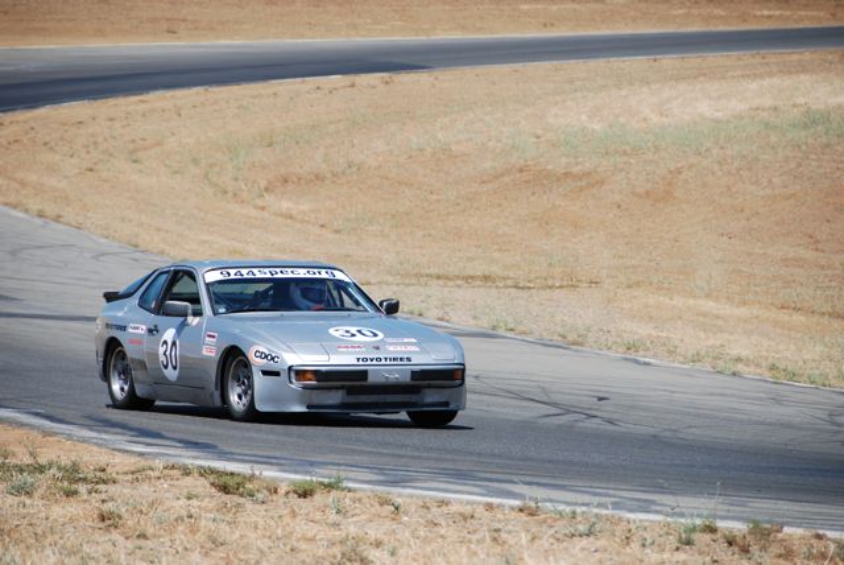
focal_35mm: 255
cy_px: 282
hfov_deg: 8.1
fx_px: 5984
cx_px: 422
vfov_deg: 5.4
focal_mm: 170
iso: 200
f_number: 5.6
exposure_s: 1/1000
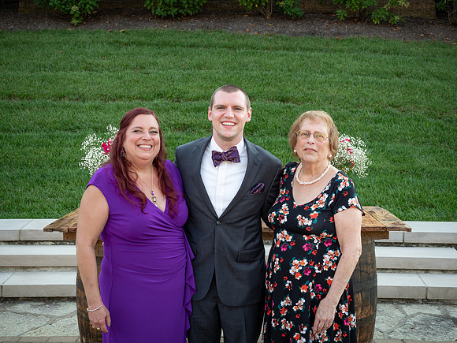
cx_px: 228
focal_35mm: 57
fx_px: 749
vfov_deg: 25.8
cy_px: 172
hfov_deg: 33.9
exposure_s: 1/100
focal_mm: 28
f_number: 5
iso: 200
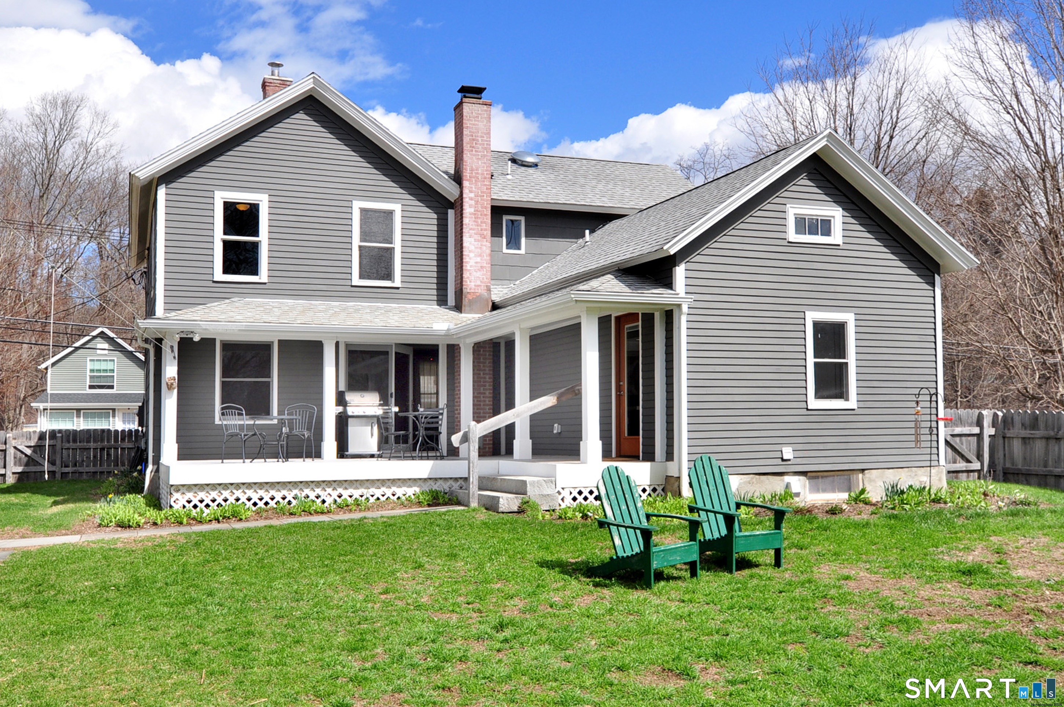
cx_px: 532
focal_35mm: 30
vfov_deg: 43.5
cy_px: 354
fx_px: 886
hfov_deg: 62.0
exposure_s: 1/640
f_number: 8
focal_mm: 20
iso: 250
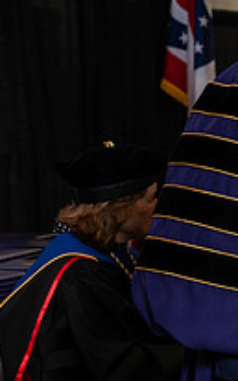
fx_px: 2080
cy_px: 218
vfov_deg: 10.5
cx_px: 439
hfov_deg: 6.4
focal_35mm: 200
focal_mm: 70
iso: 1250
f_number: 5
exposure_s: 1/200
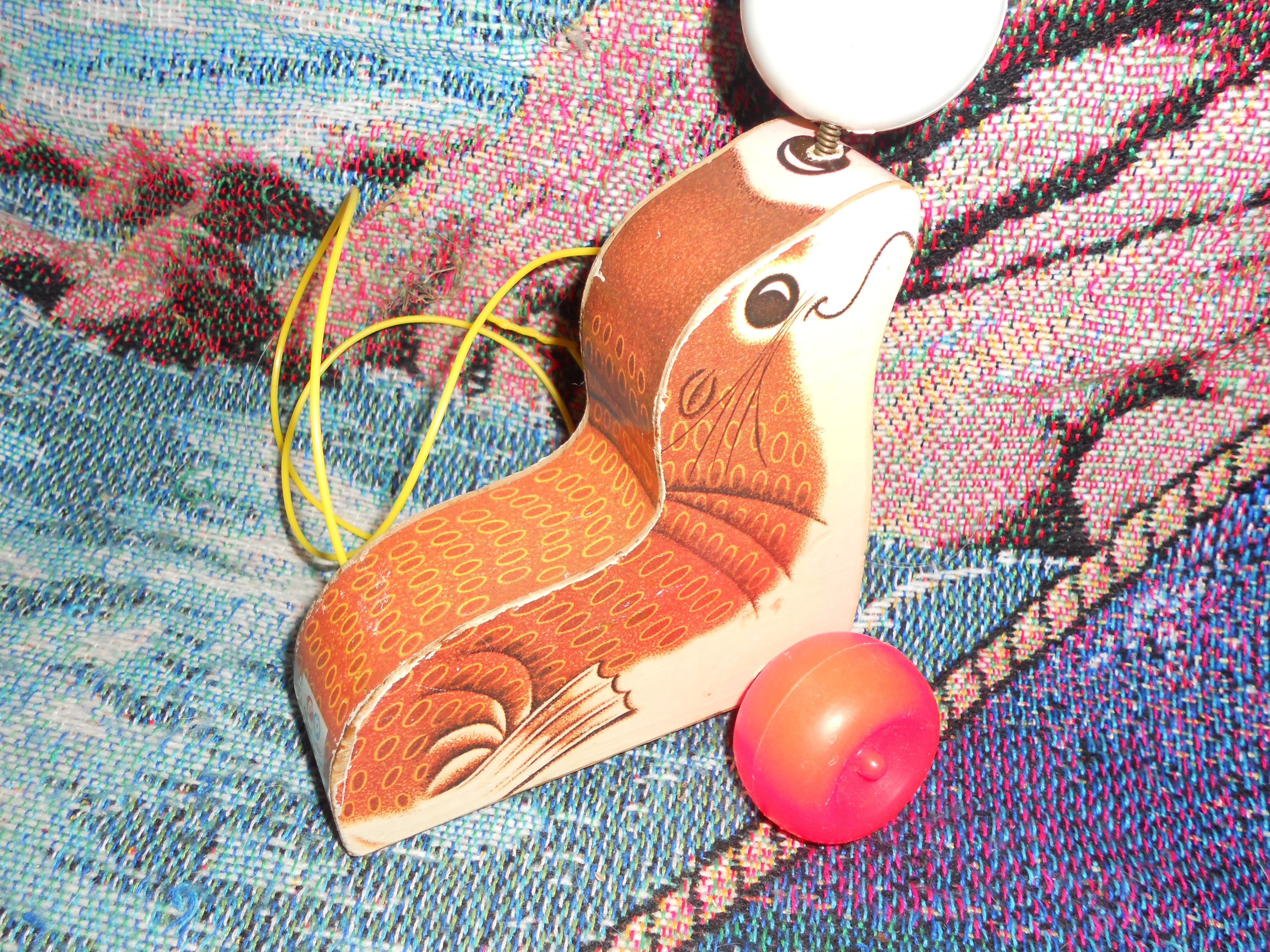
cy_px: 476
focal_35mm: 32
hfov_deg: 56.8
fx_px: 1174
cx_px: 635
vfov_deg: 44.2
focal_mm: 5.8
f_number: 3.5
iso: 80
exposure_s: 1/25
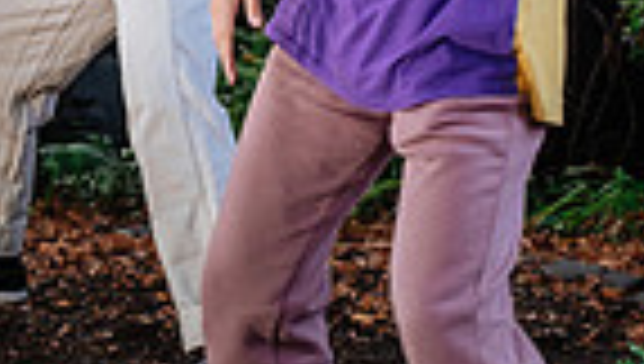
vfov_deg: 6.9
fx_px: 2976
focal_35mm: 174
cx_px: 72
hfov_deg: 12.3
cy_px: -267
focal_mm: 27.4
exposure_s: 1/125
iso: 400
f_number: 2.8
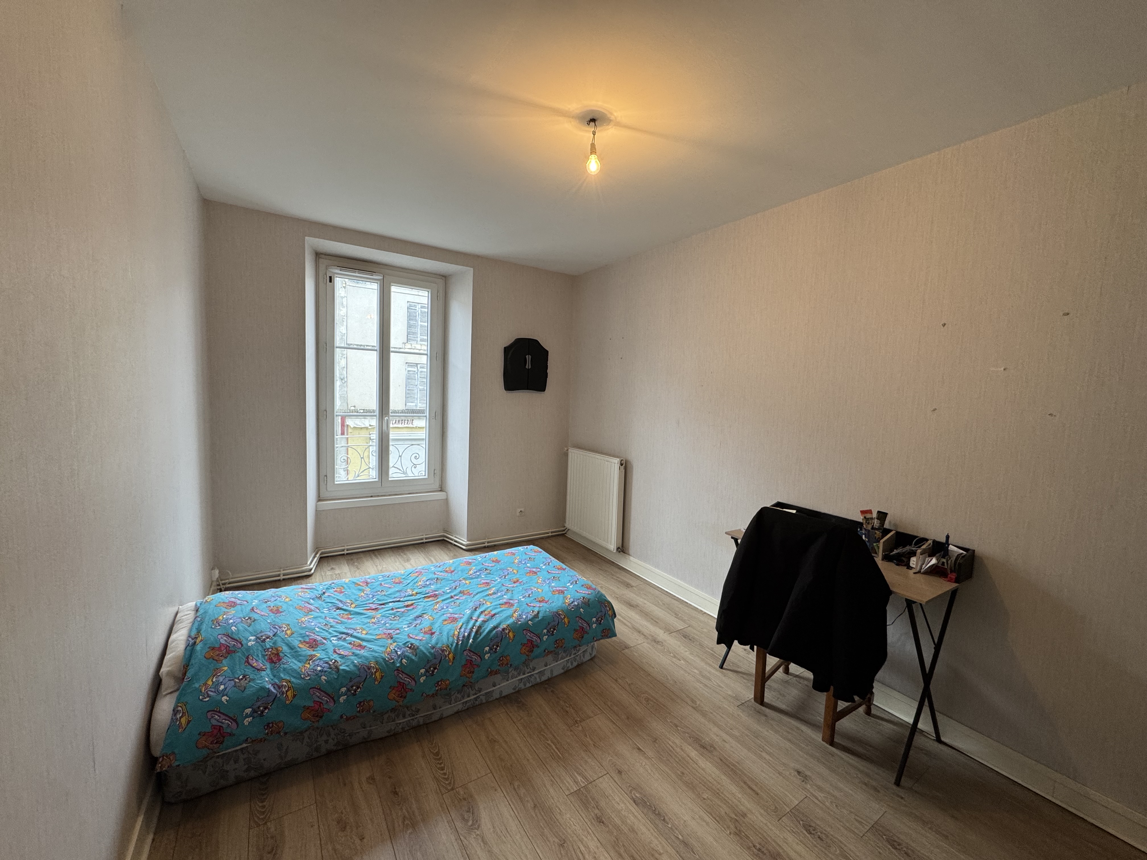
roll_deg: -2.0
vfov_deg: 85.7
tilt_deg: -4.6
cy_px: 430
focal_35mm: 14
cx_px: 574
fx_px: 464
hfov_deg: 102.1
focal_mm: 2.22
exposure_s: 1/100
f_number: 2.2
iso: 160
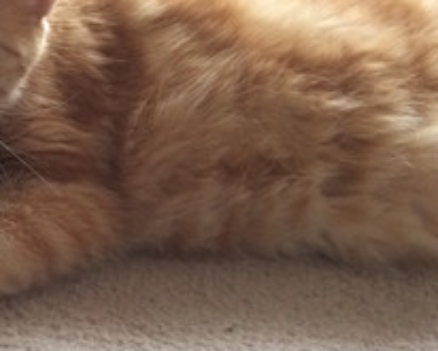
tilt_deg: -29.7
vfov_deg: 17.5
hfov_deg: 19.4
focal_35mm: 88
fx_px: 1141
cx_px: -187
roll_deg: -3.7
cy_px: 200
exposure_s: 1/30
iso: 100
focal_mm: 4.15
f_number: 2.2
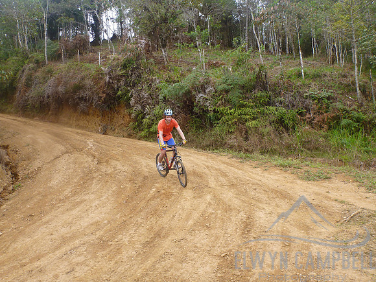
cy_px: 141
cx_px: 188
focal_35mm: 28
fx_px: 304
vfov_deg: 49.7
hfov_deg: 63.4
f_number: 3.3
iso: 200
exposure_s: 1/250
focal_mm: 4.9
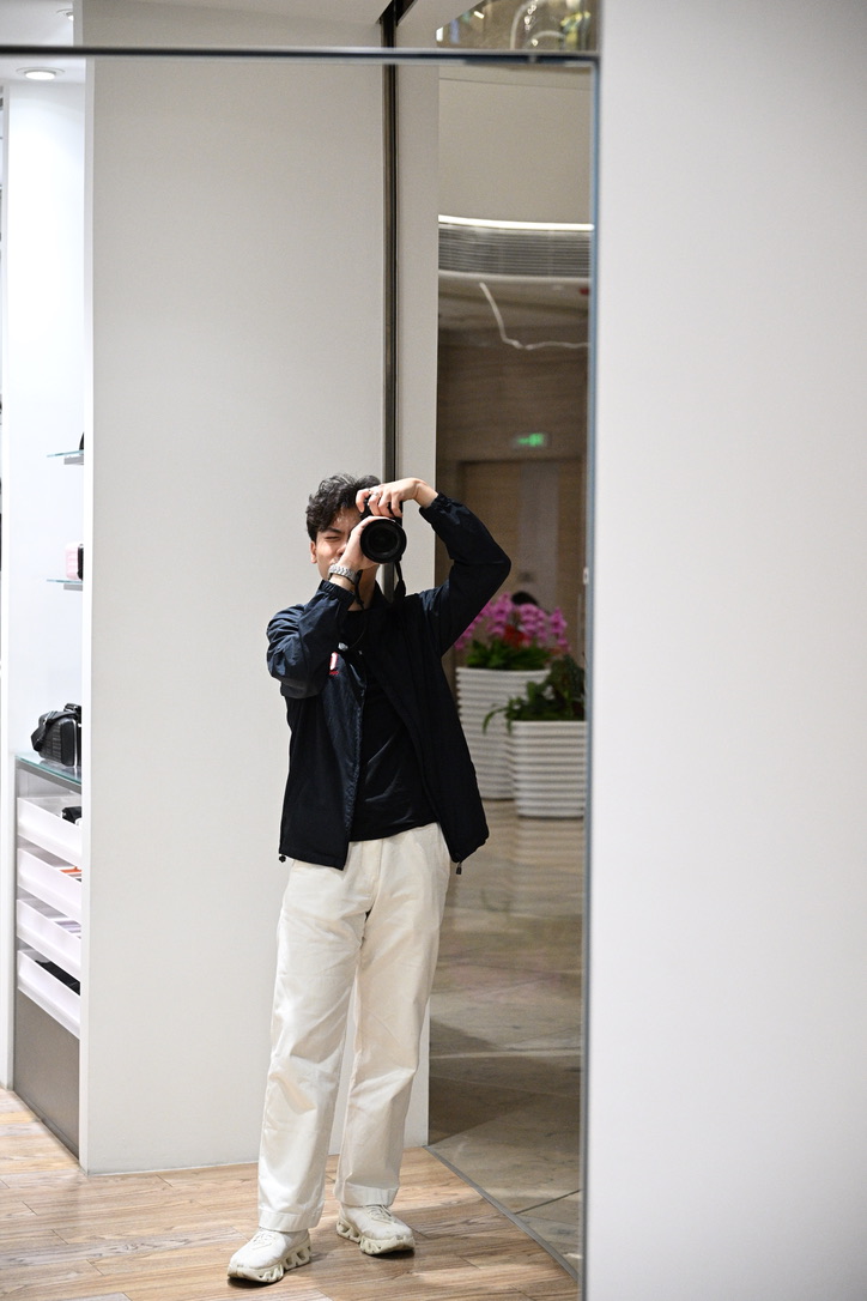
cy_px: 650
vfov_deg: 30.1
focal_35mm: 67
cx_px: 434
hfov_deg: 20.3
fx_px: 2420
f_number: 4
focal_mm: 67
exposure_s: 1/1000
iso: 5600
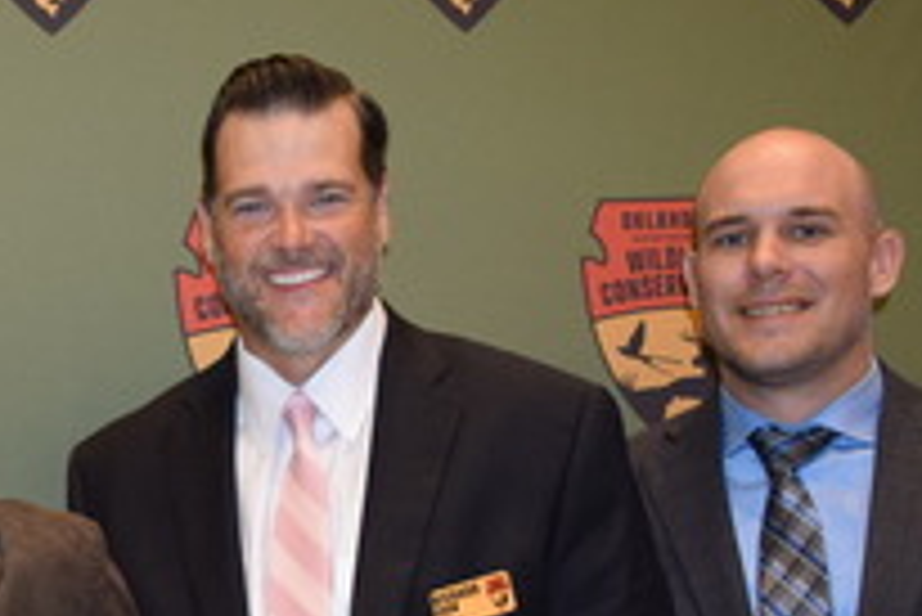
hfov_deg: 25.3
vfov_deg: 17.7
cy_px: 625
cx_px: -61
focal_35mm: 75
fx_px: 1922
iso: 1100
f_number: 3.5
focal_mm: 18
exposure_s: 1/60
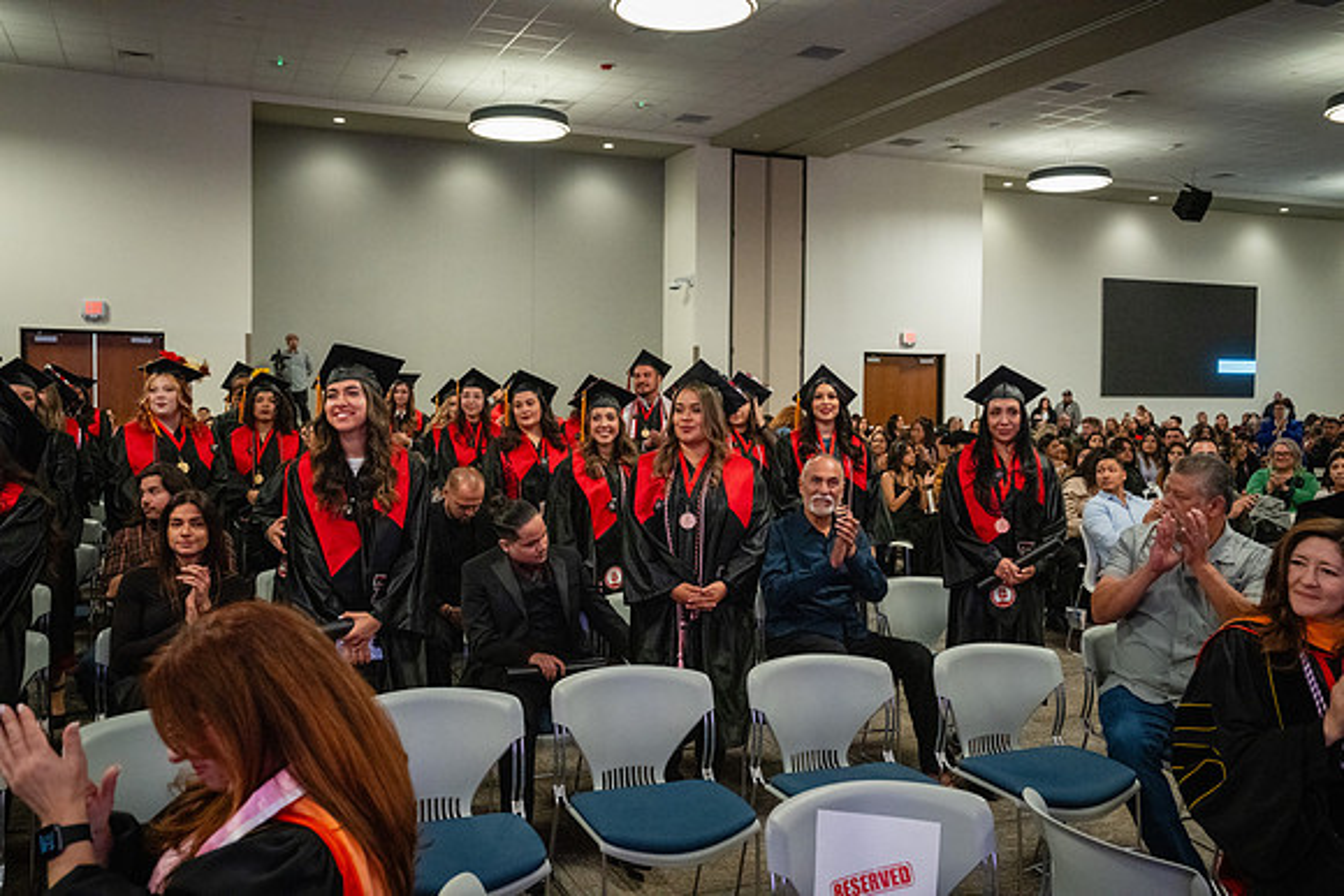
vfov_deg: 41.1
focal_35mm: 32
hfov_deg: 58.7
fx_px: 1195
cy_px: 448
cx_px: 672
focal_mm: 32
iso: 10000
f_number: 5.6
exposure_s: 1/200
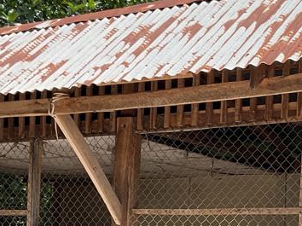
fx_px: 820
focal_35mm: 94
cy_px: 258
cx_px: 252
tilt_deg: +0.2
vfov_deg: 15.2
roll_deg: -1.2
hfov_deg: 20.6
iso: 16
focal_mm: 3
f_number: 1.8
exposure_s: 1/1451
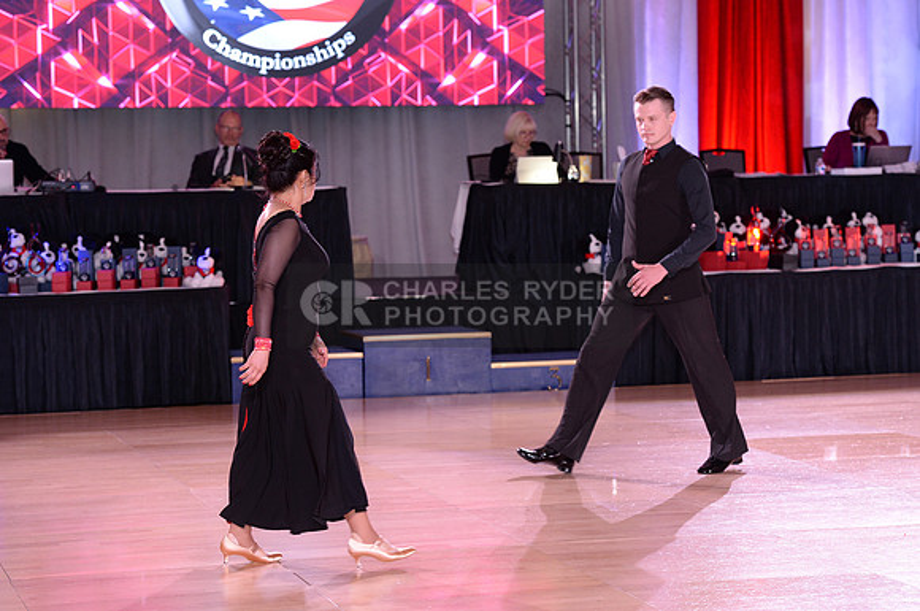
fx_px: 2552
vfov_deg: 13.6
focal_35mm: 100
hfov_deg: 20.4
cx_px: 460
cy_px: 306
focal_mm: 100
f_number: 4
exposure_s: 1/250
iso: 1600
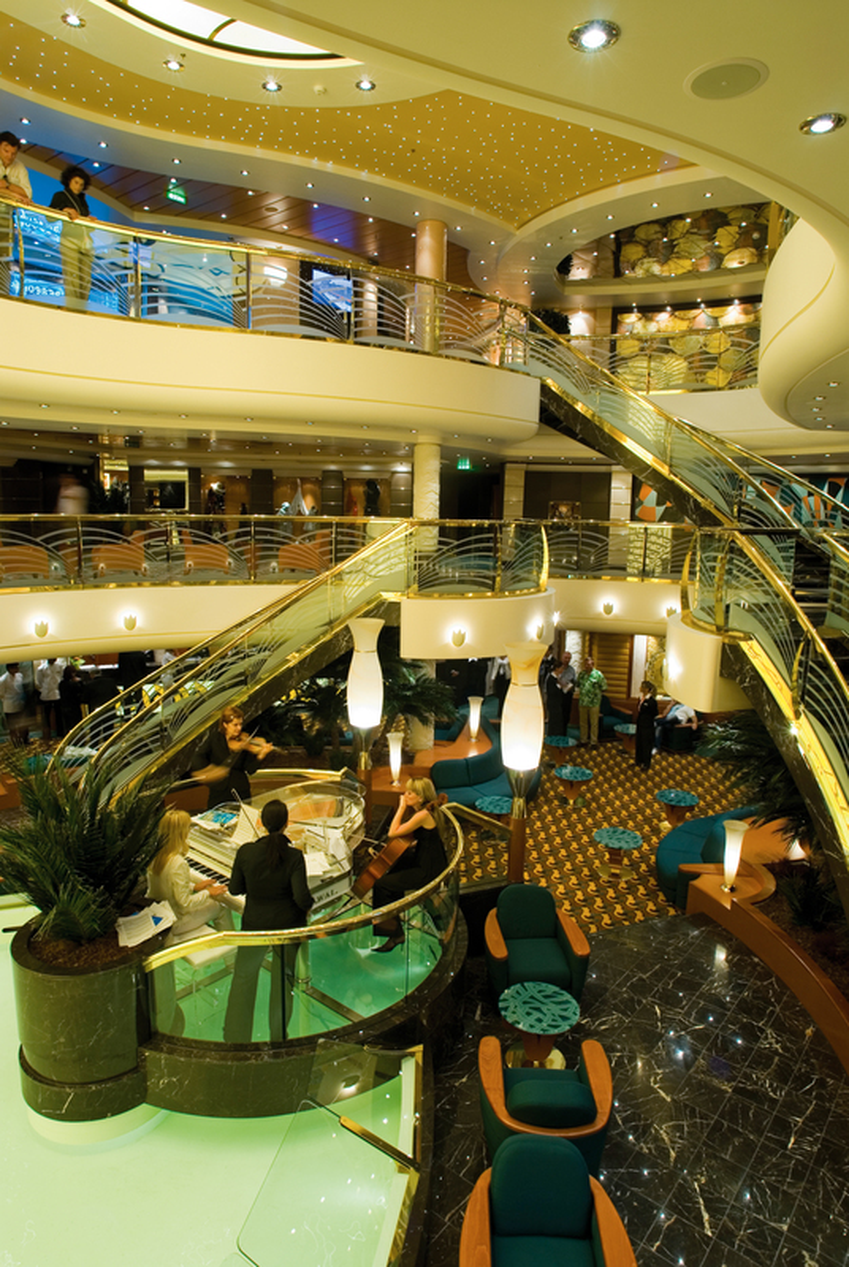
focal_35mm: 21
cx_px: 424
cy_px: 634
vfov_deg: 81.1
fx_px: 740
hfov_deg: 59.7
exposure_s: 1/4
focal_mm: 14
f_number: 7.1
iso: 100
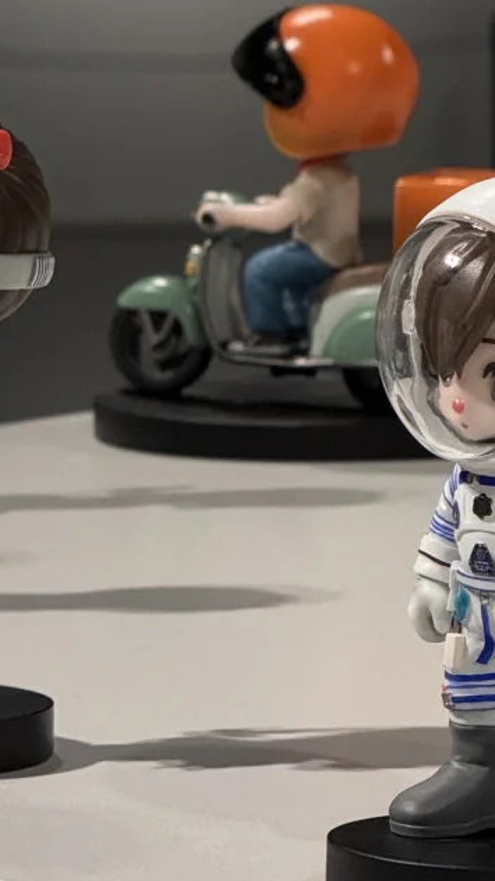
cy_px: 204
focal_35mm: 298
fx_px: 6961
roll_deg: +0.0
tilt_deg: -4.2
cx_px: 119
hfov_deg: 4.1
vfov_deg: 7.2
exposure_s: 1/50
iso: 320
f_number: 2.8
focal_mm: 15.66
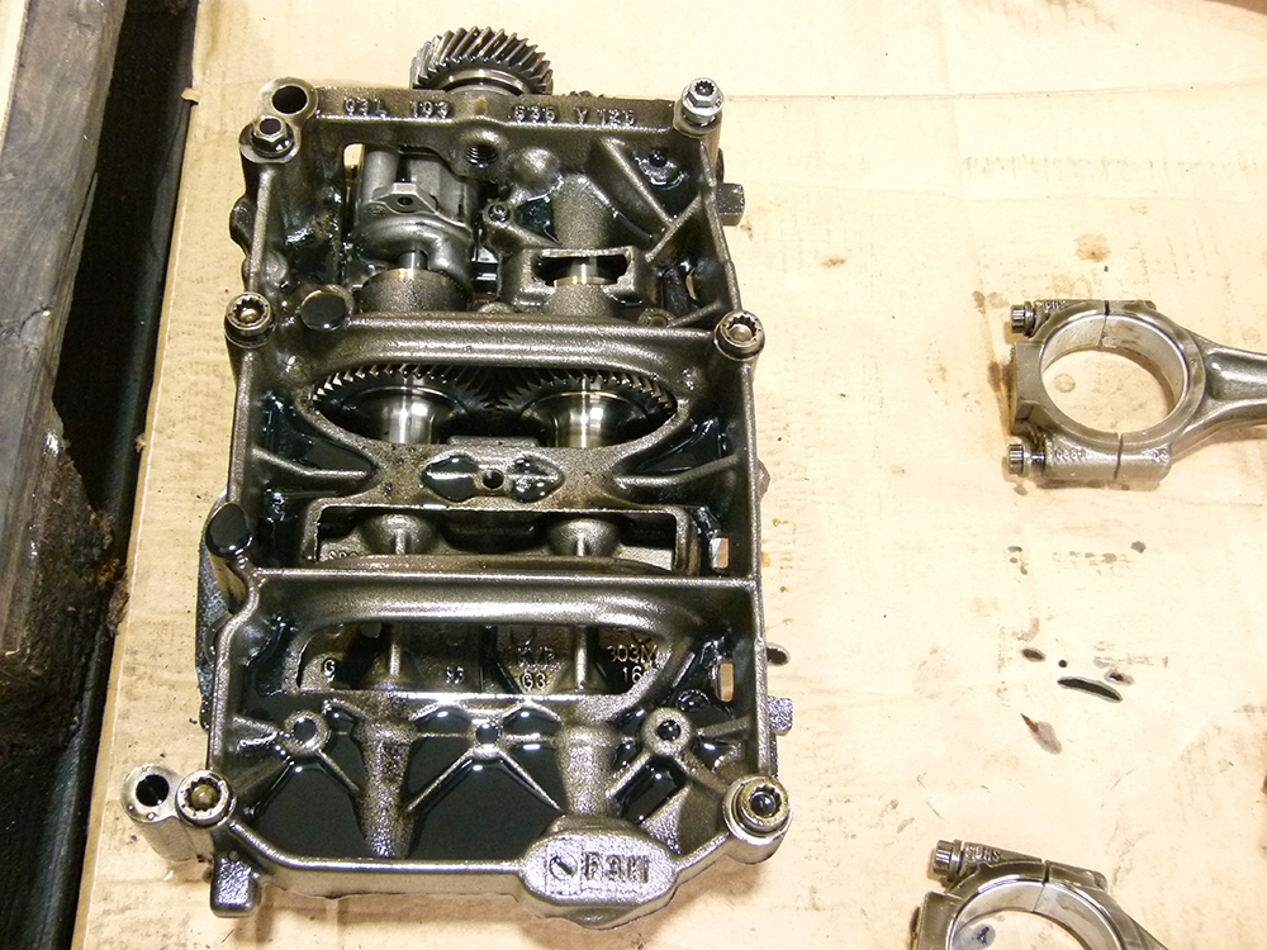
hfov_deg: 42.9
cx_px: 634
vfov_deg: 32.9
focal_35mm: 44
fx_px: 1610
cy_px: 475
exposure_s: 1/20
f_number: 3.2
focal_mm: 7.9
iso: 400
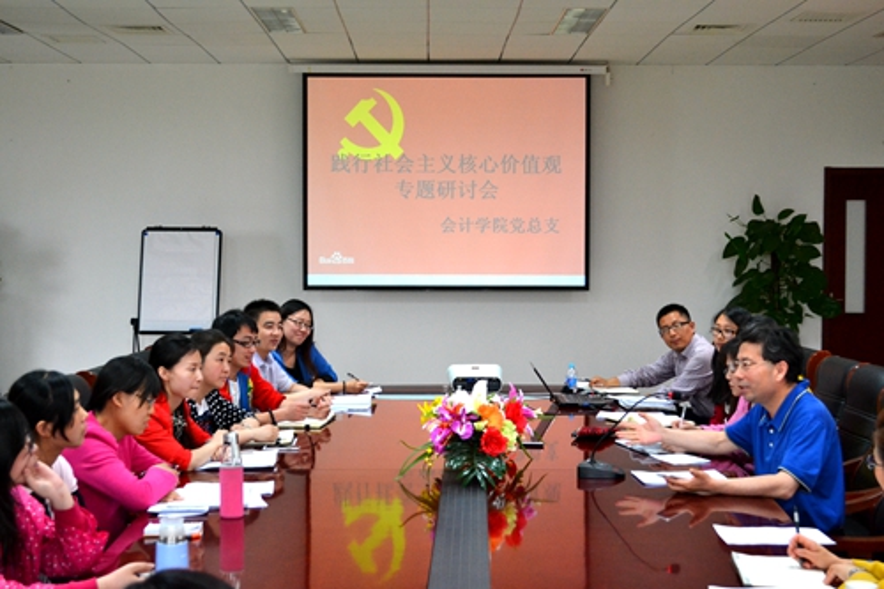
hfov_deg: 36.9
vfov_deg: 25.0
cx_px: 442
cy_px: 294
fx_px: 1325
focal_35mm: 54
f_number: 5
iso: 1400
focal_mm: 36
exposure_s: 1/60
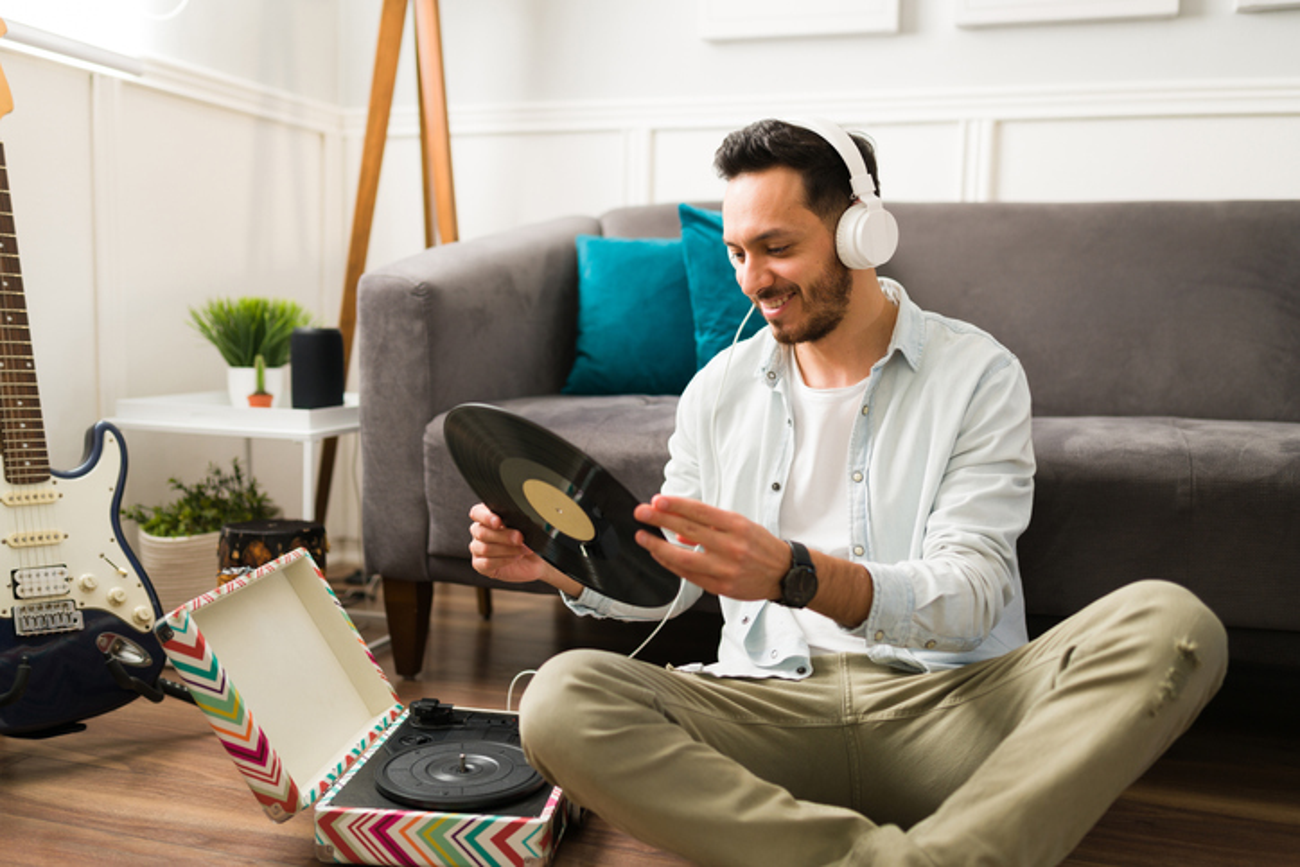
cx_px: 650
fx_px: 1264
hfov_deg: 54.4
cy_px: 434
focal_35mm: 35
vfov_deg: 37.9
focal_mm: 35
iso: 320
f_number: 1.8
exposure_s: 1/160
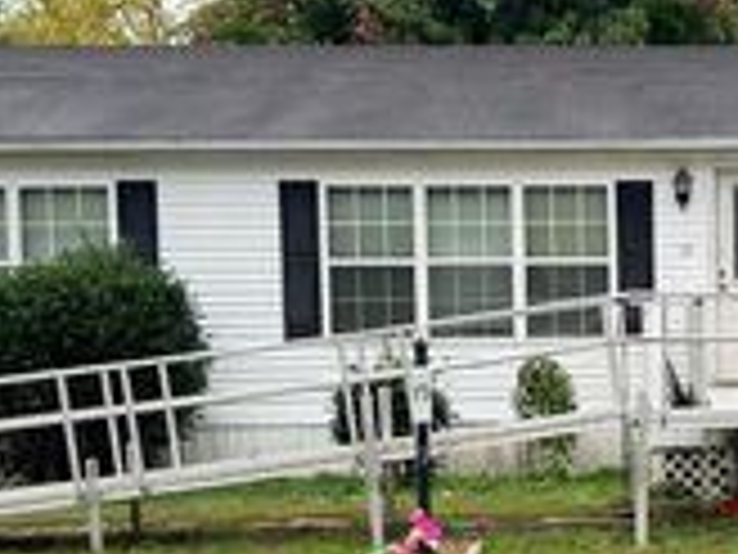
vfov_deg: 20.1
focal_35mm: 73
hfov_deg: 25.7
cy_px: 399
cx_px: 688
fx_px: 1556
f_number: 1.78
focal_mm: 6.76
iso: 100
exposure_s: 1/2053
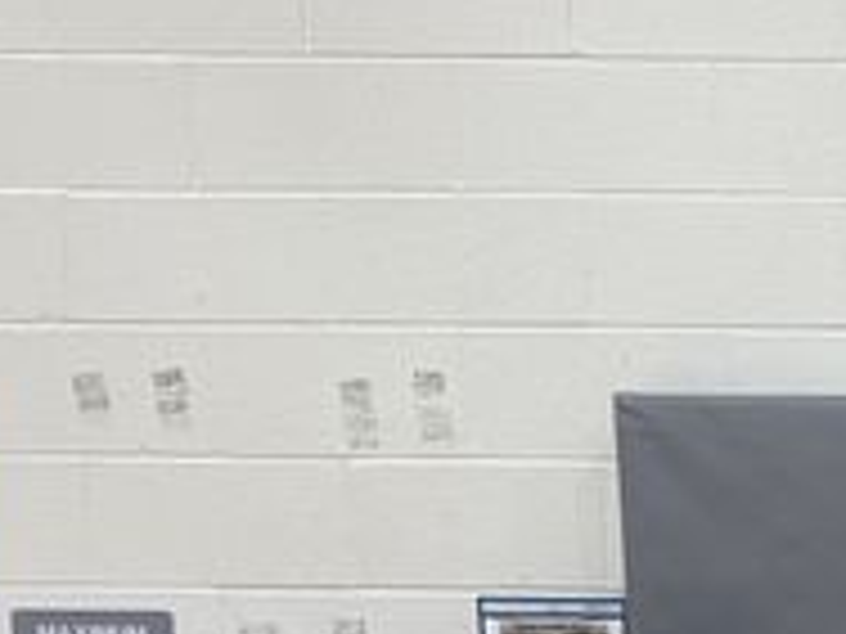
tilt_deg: -7.3
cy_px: 1097
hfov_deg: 11.4
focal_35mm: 131
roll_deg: -0.1
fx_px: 3202
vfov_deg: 10.7
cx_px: 2264
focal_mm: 6.76
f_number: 1.78
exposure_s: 1/60
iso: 125
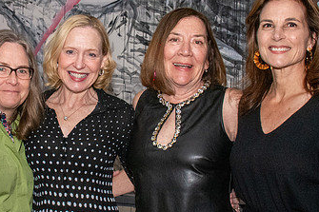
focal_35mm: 85
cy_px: 124
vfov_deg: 16.0
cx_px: 97
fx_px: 753
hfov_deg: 23.8
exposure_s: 1/125
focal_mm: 28
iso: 5000
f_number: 13
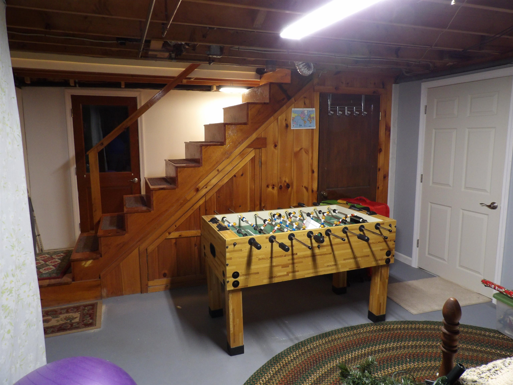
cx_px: 256
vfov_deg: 56.8
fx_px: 356
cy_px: 192
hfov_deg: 71.6
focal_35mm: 24
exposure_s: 1/17
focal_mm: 4.3
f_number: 3.2
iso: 287
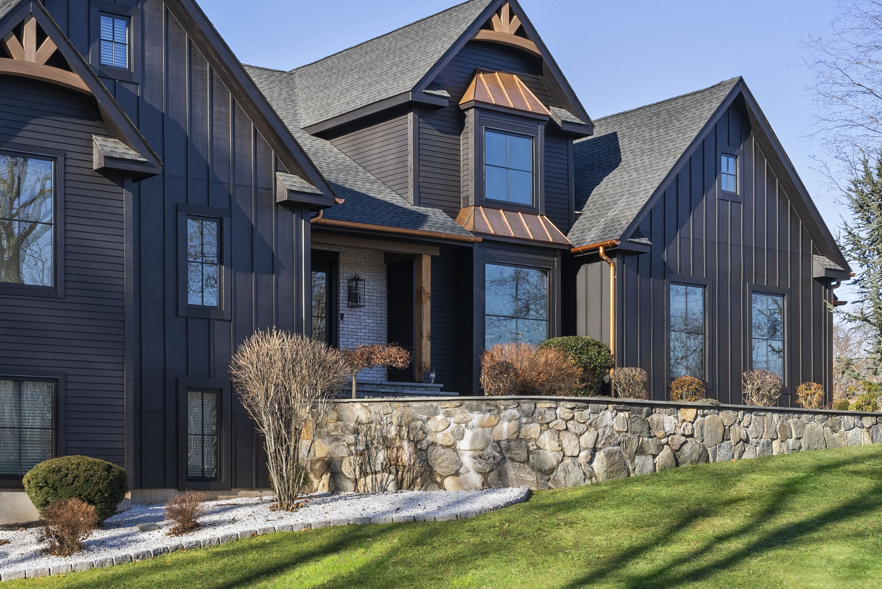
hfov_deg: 33.0
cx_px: 276
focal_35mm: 60
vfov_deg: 22.6
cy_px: 255
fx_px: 1471
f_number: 10
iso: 100
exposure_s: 1/50
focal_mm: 40
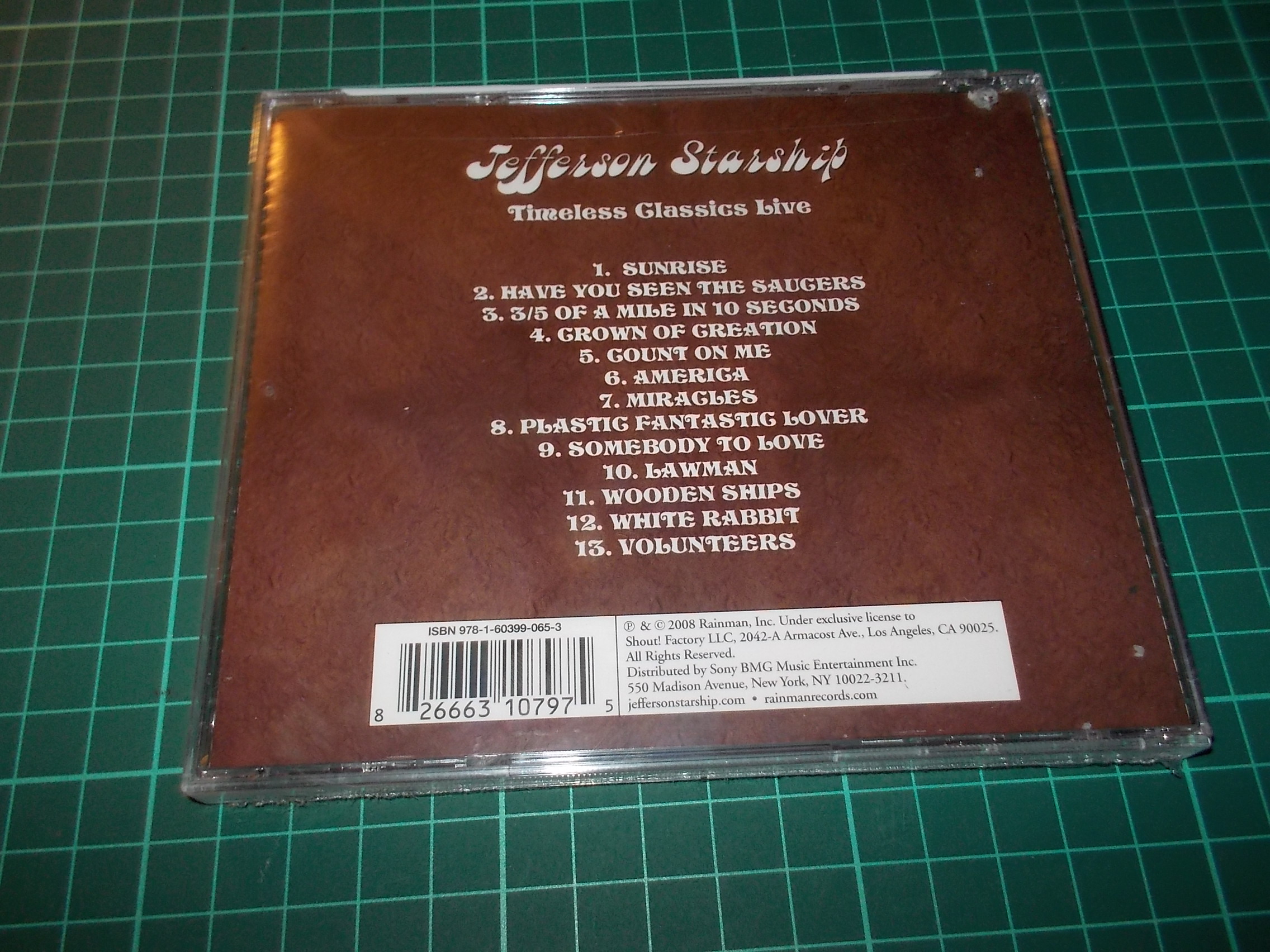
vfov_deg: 48.2
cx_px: 635
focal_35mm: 29
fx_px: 1064
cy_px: 476
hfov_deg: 61.7
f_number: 3.3
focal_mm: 4.1
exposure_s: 1/30
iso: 200
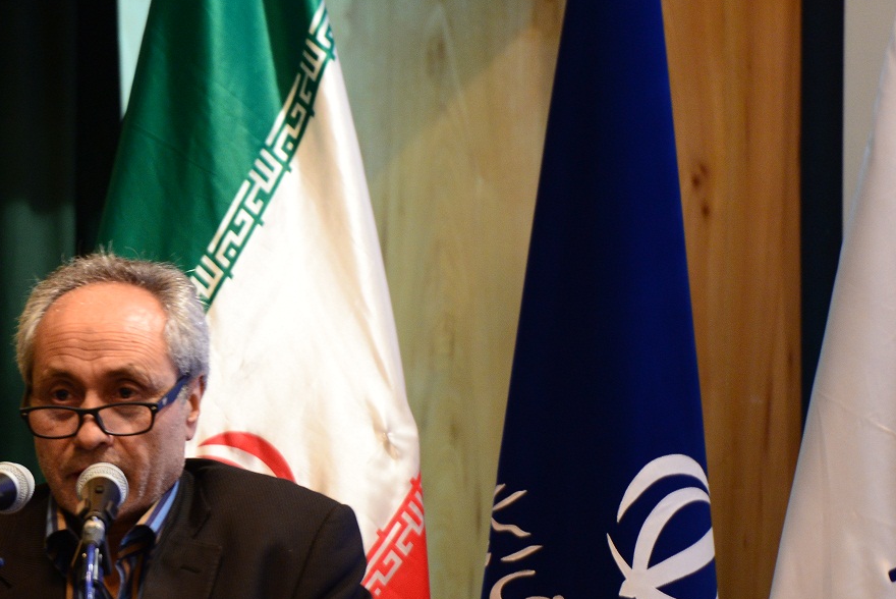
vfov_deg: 3.3
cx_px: 269
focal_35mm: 418
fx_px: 10410
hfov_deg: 4.9
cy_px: 309
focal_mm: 200
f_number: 2.8
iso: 1250
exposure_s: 1/30
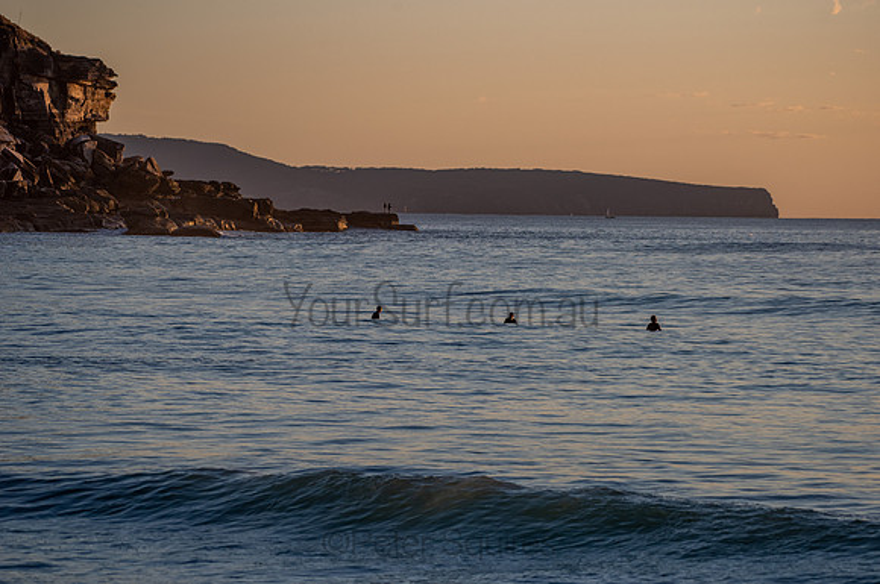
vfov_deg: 6.8
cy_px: 292
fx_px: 4890
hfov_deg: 10.3
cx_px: 440
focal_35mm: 200
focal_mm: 200
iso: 320
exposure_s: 1/320
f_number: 5.6
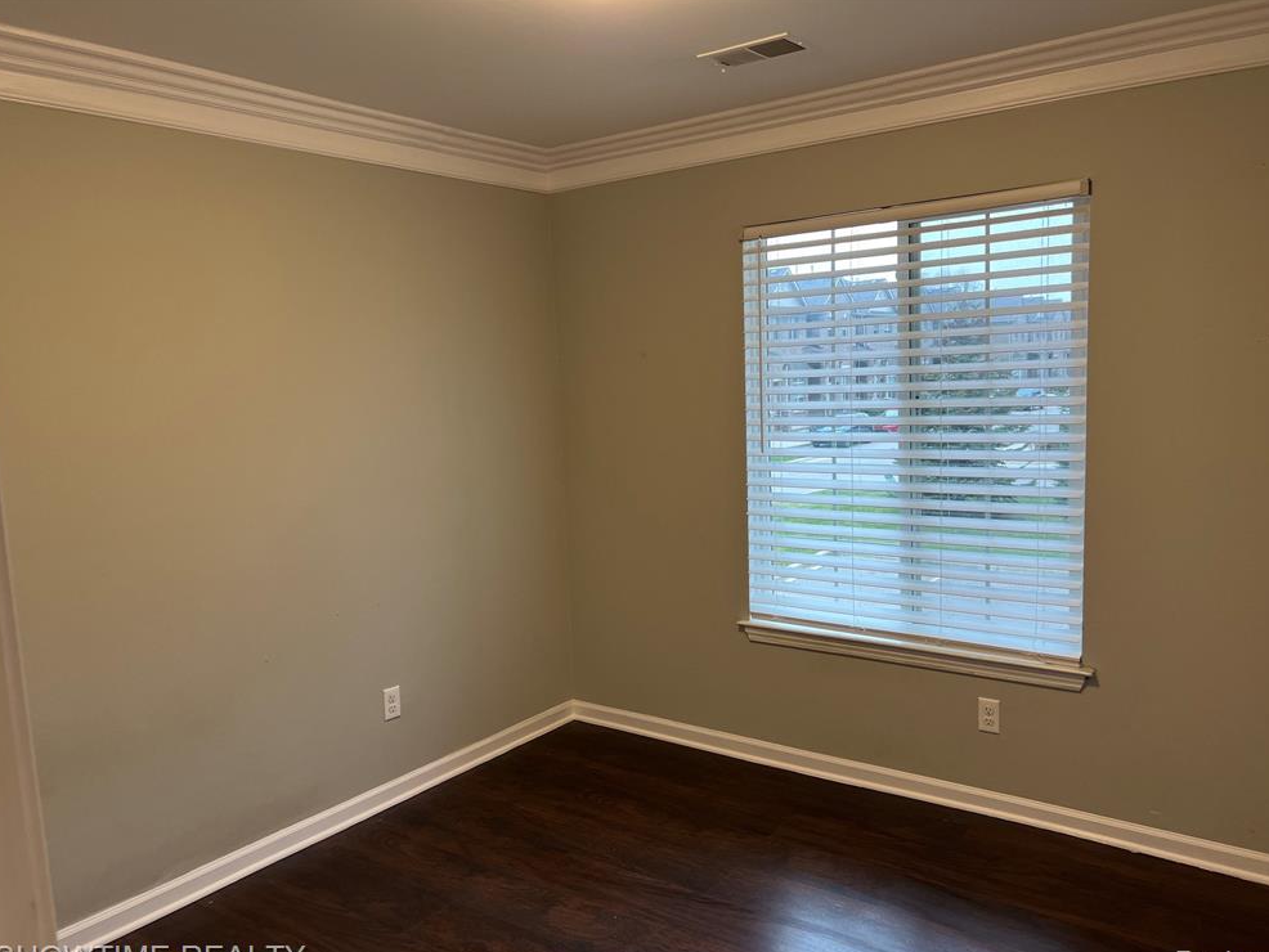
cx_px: 647
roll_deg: +2.7
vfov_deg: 51.4
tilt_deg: -6.7
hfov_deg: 65.3
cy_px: 488
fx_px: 990
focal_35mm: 27
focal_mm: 5.7
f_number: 1.5
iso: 64
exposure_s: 1/60
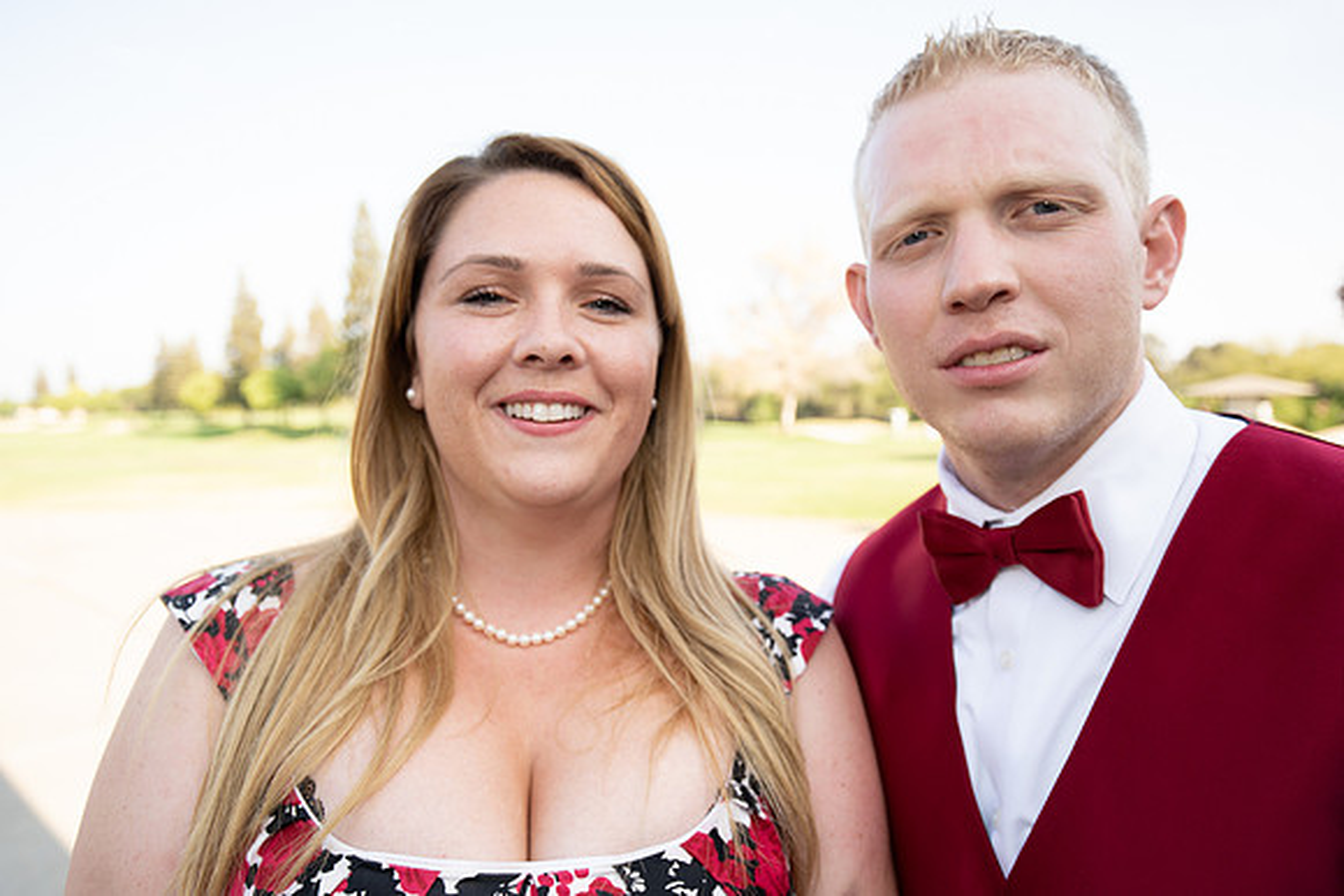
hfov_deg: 73.7
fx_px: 896
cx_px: 672
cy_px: 448
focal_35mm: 24
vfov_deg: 53.2
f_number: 4
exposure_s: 1/250
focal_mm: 24
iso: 200
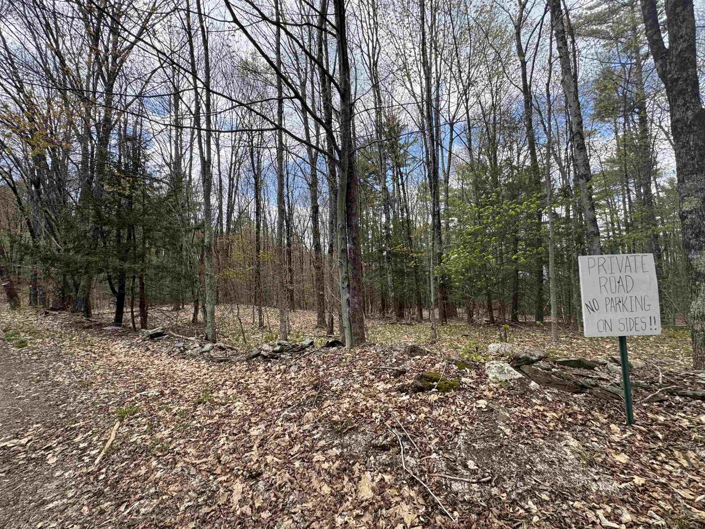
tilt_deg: +3.2
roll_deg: +0.3
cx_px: 352
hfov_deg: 102.1
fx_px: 285
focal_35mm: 14
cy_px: 264
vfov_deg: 85.7
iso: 40
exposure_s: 1/291
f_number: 2.2
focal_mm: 2.22
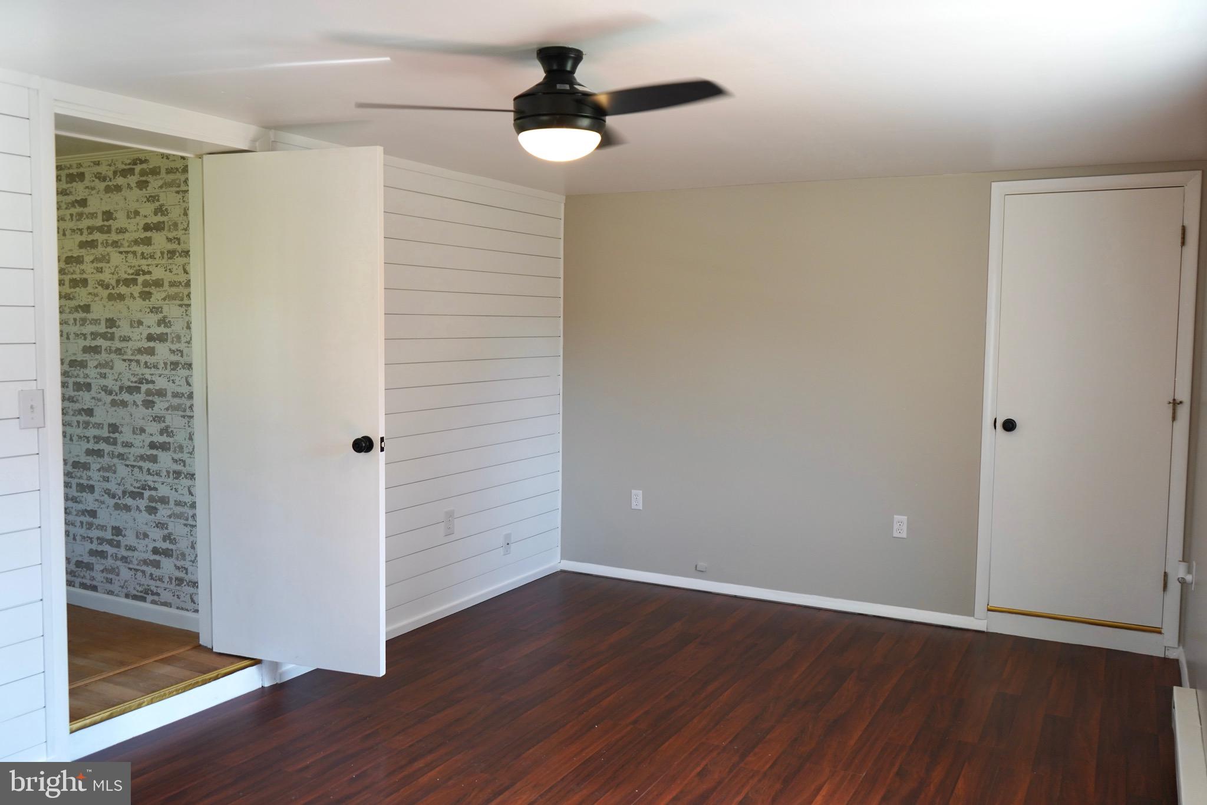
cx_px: 604
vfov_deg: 45.0
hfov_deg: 63.7
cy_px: 402
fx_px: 972
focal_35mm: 29
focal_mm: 29
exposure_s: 1/160
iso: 500
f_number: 4
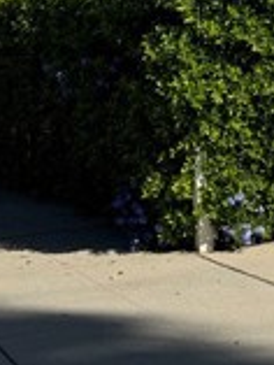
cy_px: 105
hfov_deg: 13.6
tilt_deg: +0.1
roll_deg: +1.9
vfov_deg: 19.9
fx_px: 1033
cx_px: 483
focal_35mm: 98
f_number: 1.78
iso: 80
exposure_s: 1/7937
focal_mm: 6.76
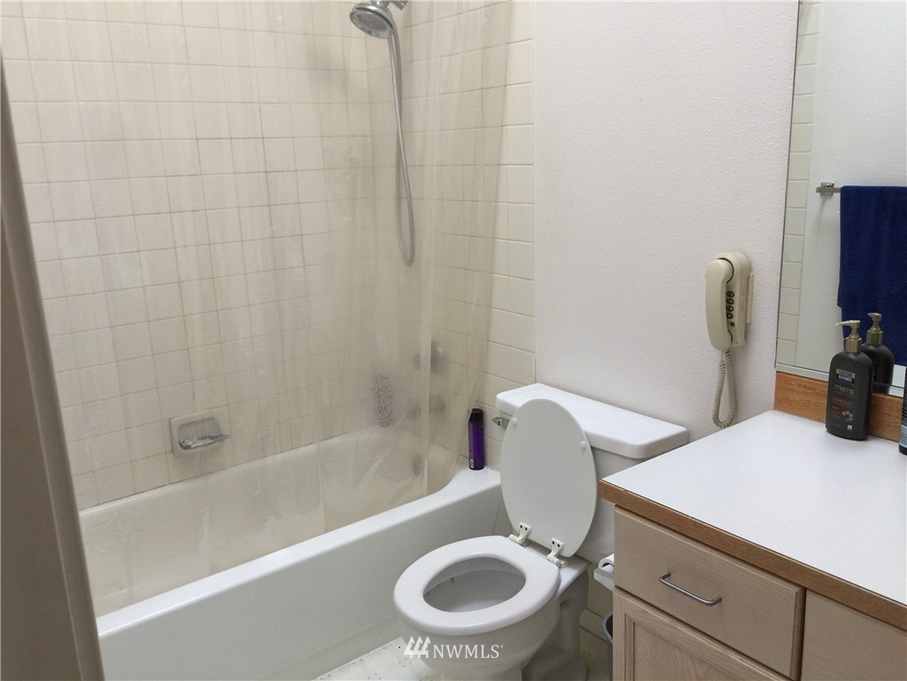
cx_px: 454
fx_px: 760
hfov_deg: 61.7
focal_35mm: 29
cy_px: 340
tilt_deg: -13.5
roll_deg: +2.2
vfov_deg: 48.2
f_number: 2.2
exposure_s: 1/15
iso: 40
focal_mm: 4.15
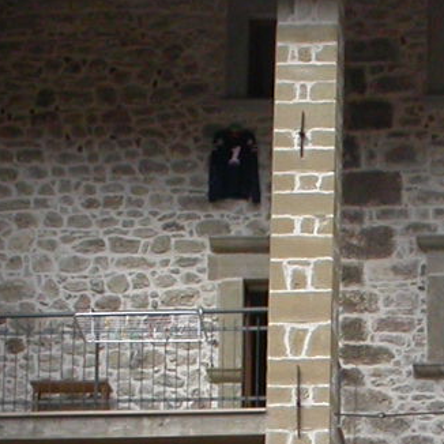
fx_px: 2772
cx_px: 475
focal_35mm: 191
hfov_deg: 9.1
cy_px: 541
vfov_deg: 9.0
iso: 100
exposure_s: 1/202
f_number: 6.2
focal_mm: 9.1
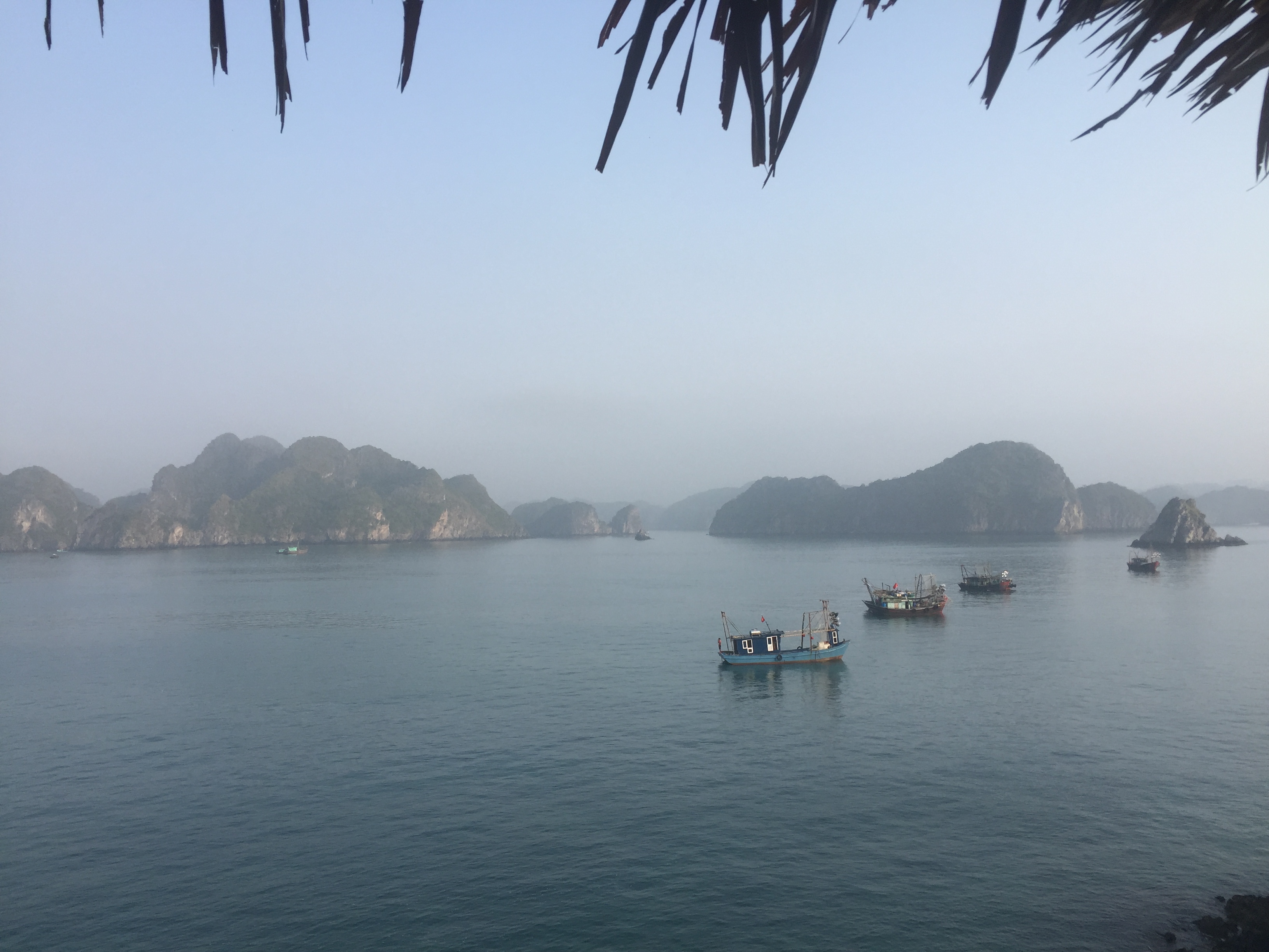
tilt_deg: +2.2
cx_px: 634
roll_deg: +0.4
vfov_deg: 48.2
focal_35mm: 29
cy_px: 476
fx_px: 1063
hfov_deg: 61.7
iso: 32
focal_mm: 4.15
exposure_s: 1/1163
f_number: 2.2
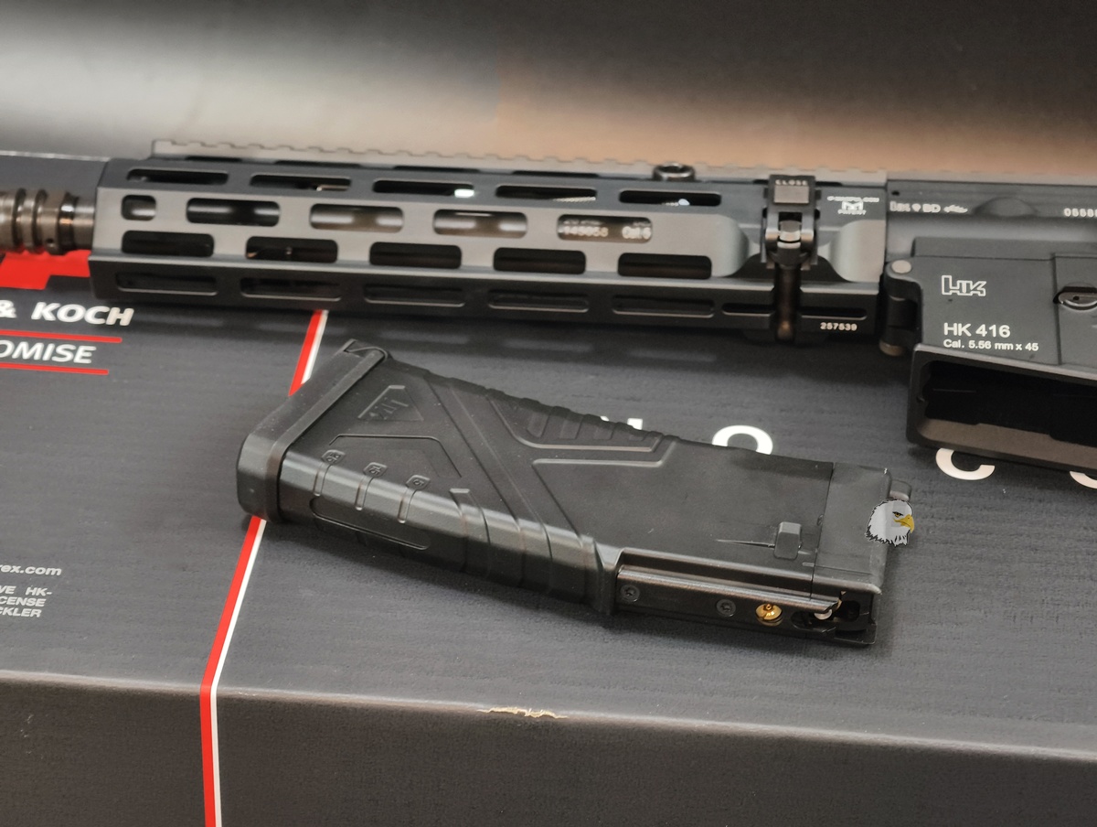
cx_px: 548
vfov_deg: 17.4
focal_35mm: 85
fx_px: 2698
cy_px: 414
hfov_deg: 23.0
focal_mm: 22.48
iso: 939
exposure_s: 1/10
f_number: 2.67
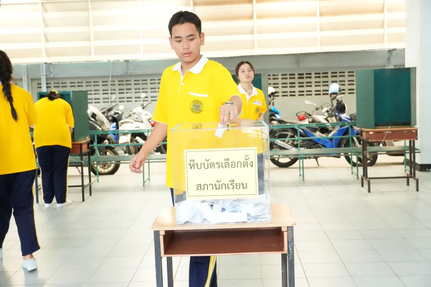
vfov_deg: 28.1
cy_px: 144
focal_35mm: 48
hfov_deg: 41.1
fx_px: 575
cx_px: 216
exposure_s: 1/250
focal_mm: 32
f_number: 4.5
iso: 8000
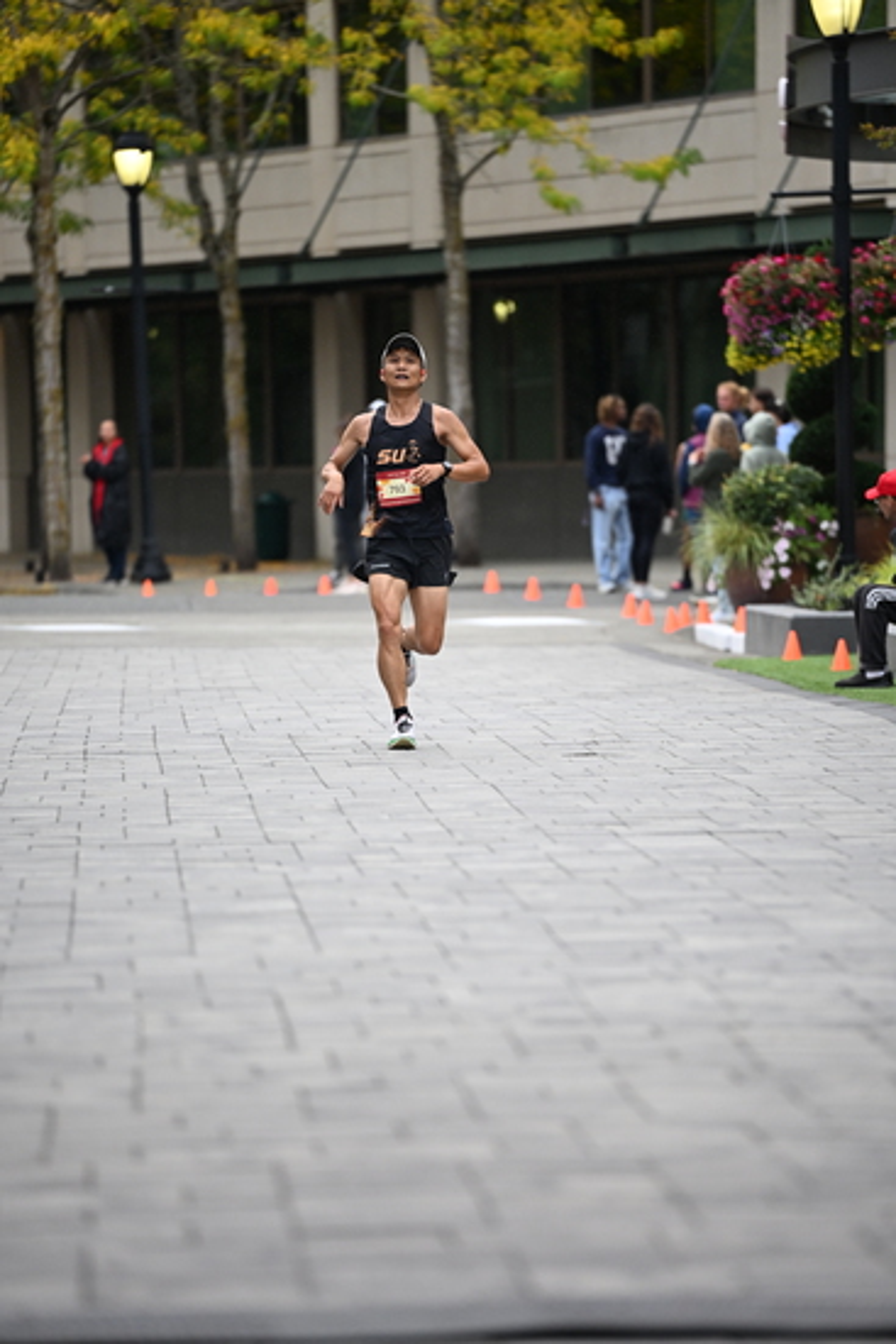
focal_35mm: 200
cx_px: 448
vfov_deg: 10.3
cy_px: 672
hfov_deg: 6.9
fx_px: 7461
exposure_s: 1/2500
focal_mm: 200
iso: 1250
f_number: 2.8
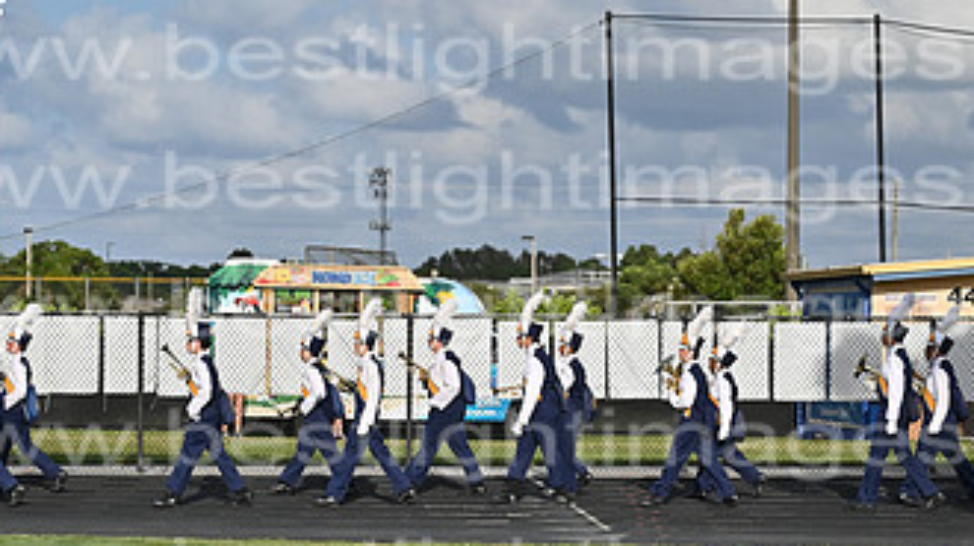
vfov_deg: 9.4
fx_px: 3329
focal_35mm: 129
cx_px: 558
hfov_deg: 16.6
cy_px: 381
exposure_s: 1/8000
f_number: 4
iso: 360
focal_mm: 70
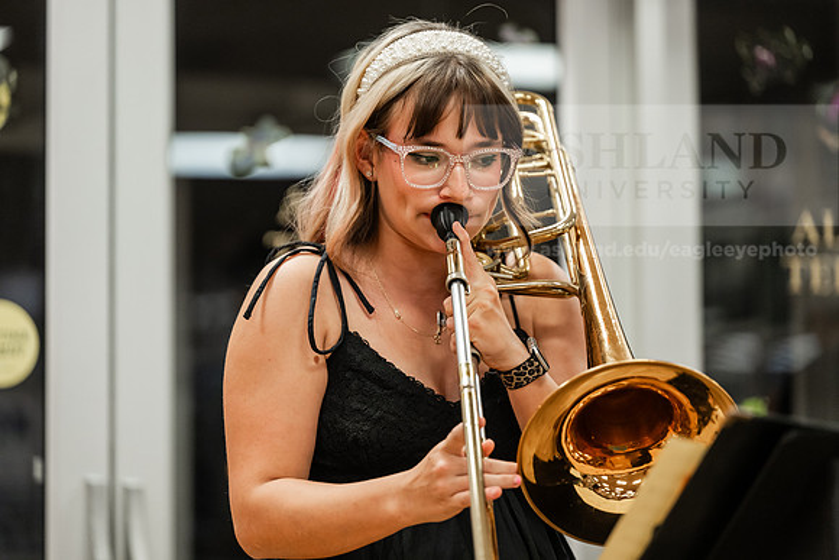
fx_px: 3496
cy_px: 280
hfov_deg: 13.7
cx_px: 420
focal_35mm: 150
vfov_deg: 9.2
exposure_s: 1/200
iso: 1600
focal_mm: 150
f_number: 2.8
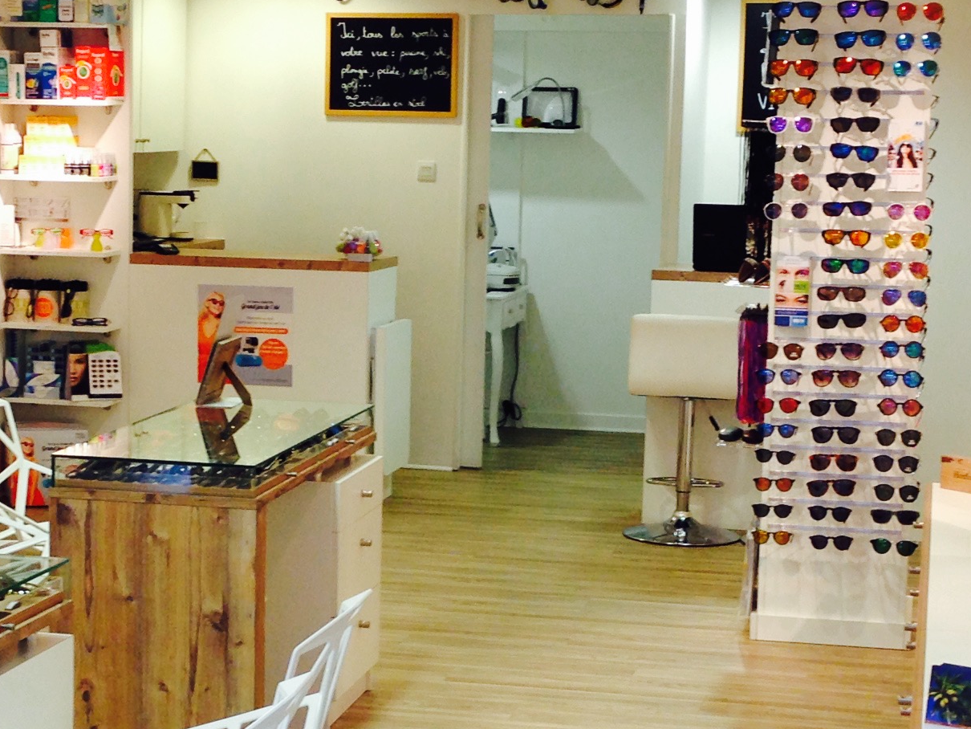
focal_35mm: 89
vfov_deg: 16.6
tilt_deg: -10.2
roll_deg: +0.6
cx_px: 326
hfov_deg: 21.9
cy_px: 466
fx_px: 2497
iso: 50
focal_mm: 4.12
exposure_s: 1/30
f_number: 2.4
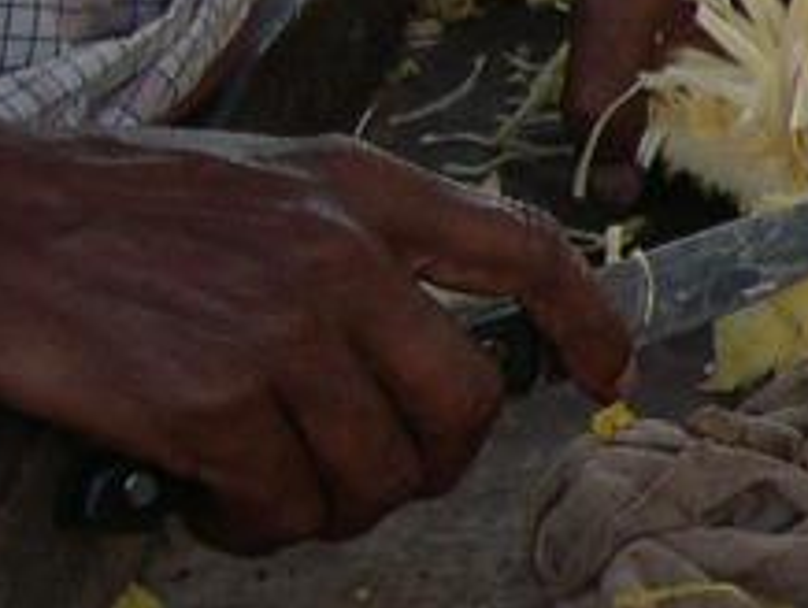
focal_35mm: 223
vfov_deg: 6.7
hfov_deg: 7.9
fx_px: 5211
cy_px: 78
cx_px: 2216
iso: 100
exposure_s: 1/411
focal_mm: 8
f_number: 2.8
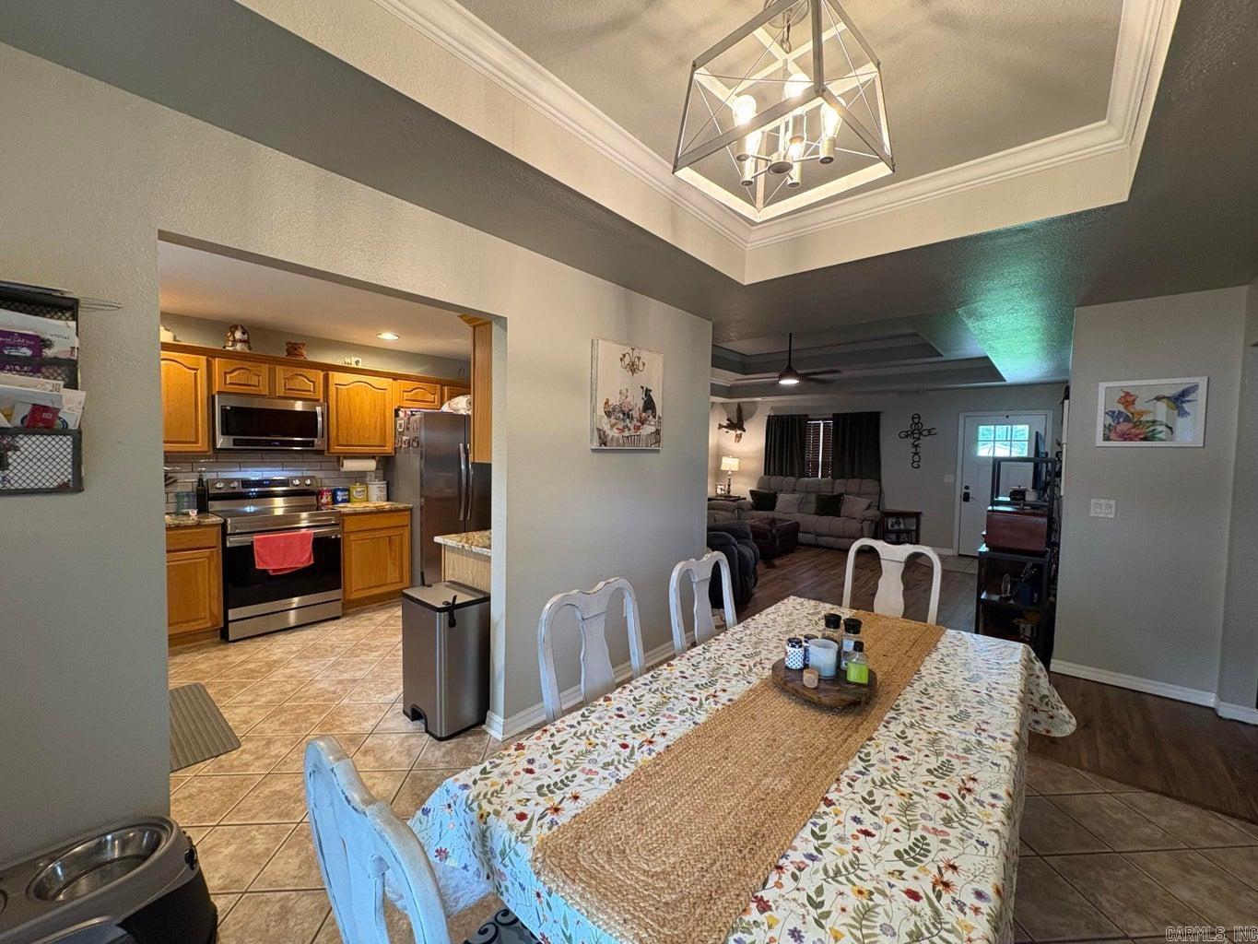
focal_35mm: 14
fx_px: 509
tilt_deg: -1.9
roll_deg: -0.6
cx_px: 629
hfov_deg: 102.1
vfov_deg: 85.7
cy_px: 472
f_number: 2.2
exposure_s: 1/60
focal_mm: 2.22
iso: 250
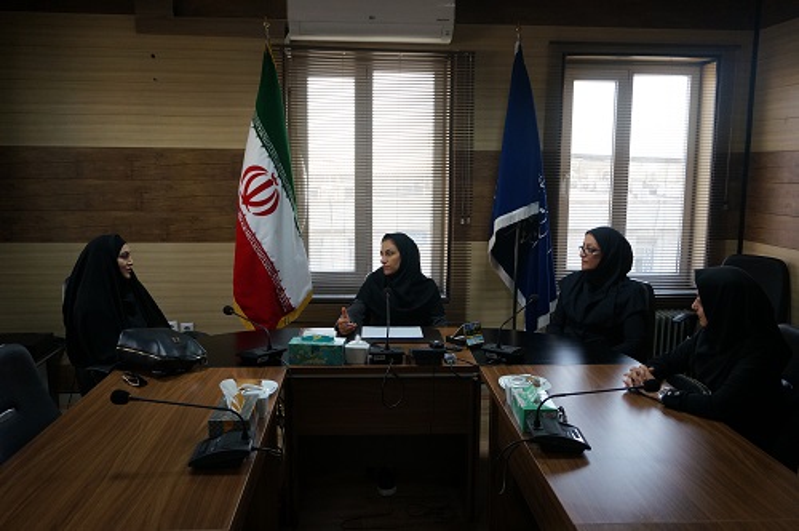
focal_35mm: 30
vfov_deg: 43.5
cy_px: 266
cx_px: 400
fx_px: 665
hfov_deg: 62.0
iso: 800
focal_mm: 20
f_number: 4
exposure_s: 1/160
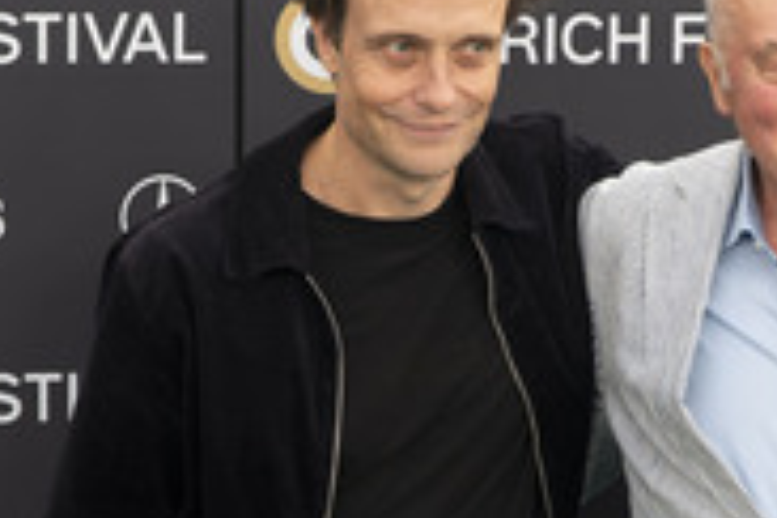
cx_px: 556
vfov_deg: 6.5
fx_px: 4554
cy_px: 391
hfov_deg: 9.7
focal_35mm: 211
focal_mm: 78
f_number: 4.5
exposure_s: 1/200
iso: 400
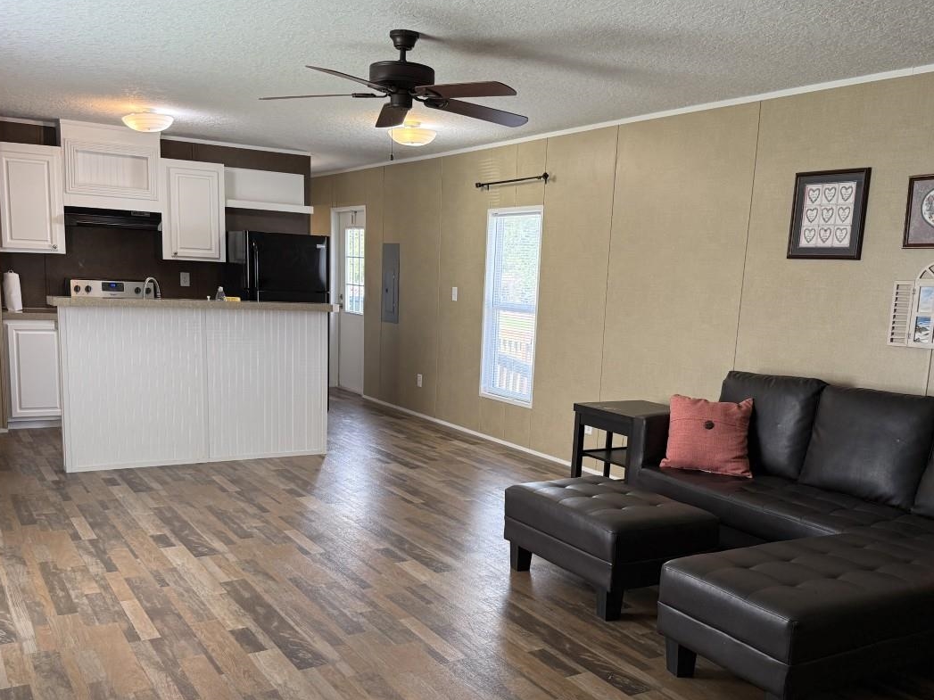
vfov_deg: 42.6
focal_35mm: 33
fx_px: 890
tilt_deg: -9.9
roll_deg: -3.0
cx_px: 492
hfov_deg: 55.3
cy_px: 441
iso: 200
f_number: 1.78
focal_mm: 6.76
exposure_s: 1/185
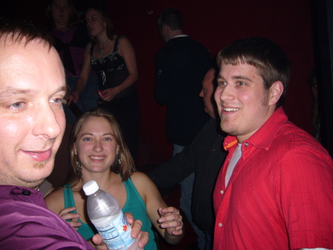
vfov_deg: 40.7
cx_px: 166
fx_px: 337
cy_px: 125
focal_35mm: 35
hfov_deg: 52.6
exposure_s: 1/60
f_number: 2.8
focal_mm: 5.8
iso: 100
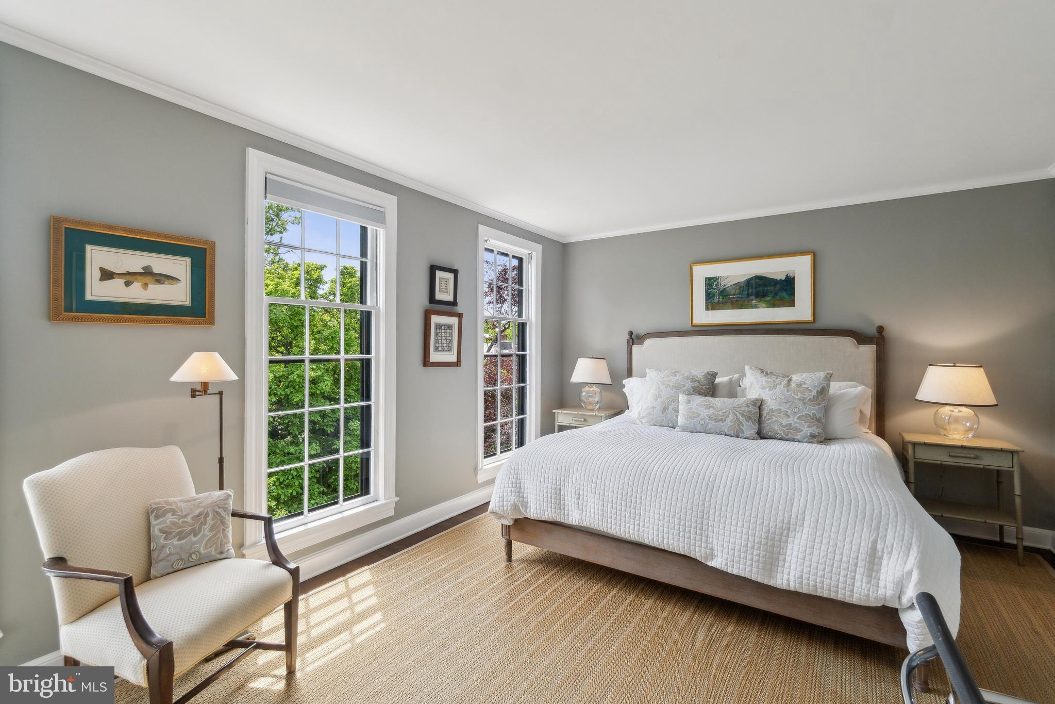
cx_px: 528
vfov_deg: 77.3
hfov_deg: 100.4
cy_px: 352
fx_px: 440
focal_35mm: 15
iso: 200
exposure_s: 1/80
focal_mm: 10
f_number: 7.1
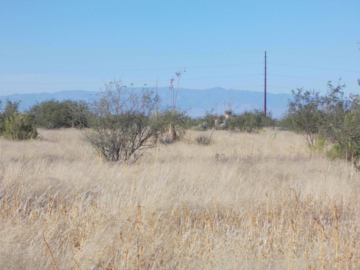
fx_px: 1352
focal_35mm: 130
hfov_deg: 15.2
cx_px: 180
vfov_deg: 11.4
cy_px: 135
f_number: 6.5
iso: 80
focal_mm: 23
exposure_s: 1/250
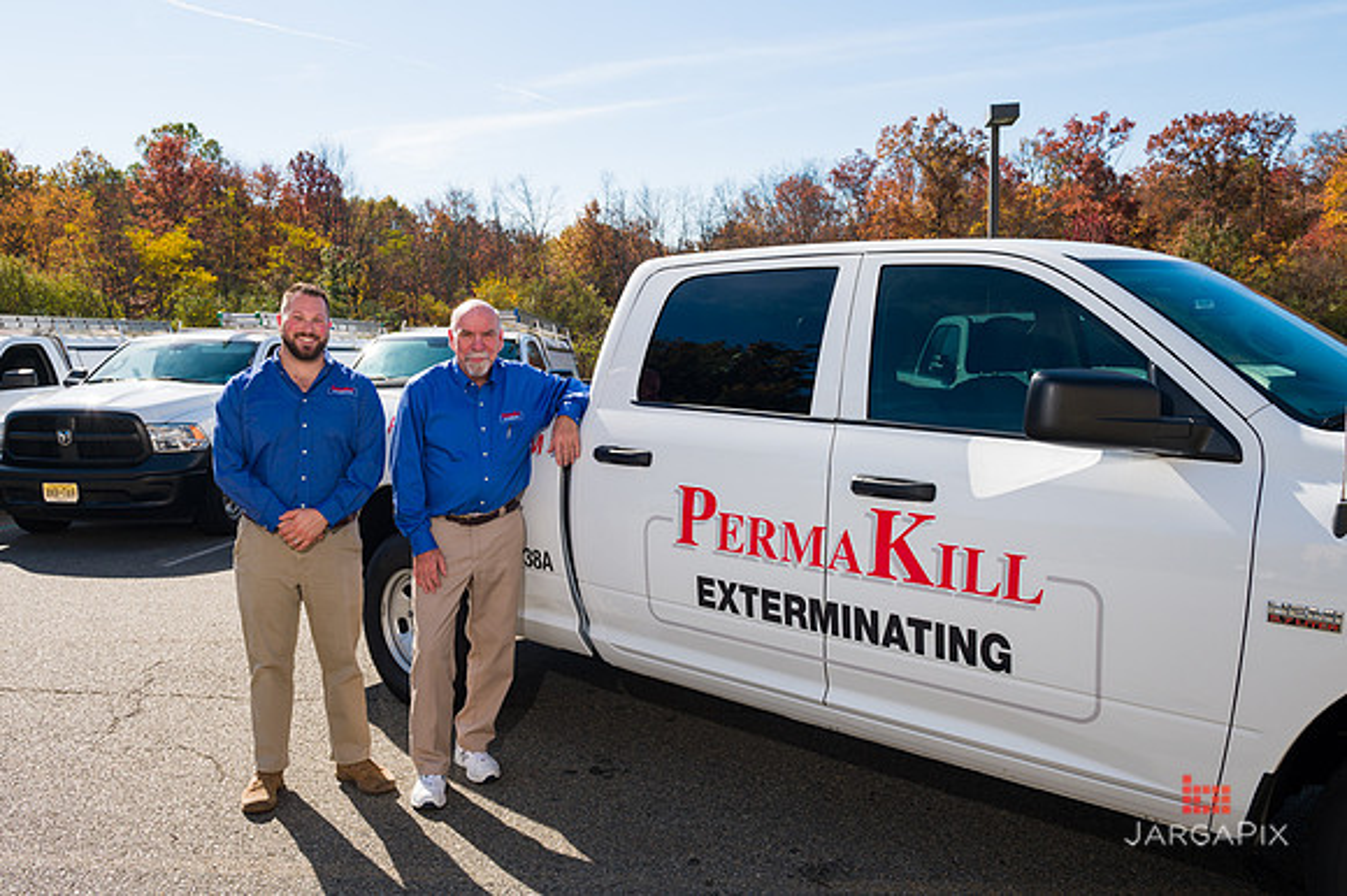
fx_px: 1099
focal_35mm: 29
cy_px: 445
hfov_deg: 63.0
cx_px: 645
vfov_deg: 44.4
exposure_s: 1/200
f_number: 11
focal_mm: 28
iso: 100
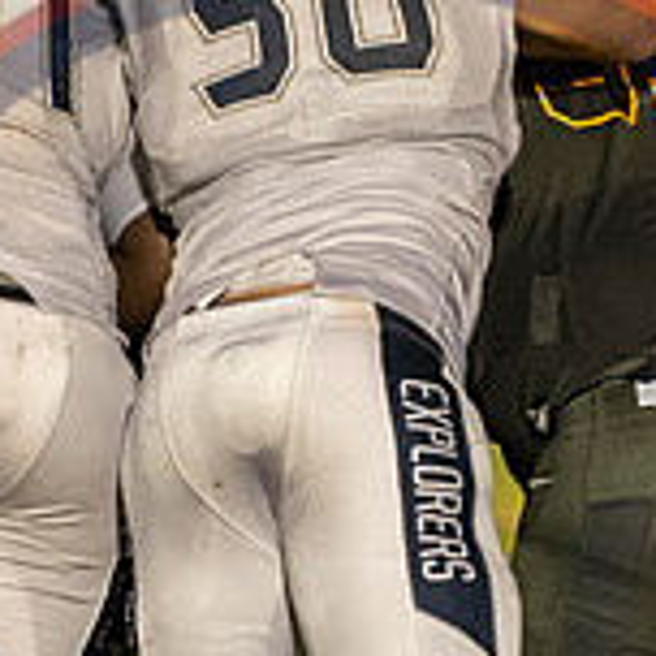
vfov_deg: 1.6
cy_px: 293
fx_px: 23113
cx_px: 476
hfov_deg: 1.6
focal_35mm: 1078
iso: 4000
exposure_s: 1/1000
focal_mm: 200
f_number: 2.8
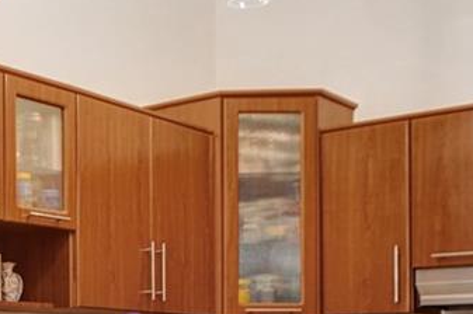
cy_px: 379
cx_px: -188
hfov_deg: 22.9
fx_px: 998
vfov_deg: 17.1
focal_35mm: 76
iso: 640
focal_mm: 16
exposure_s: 1/100
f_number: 4
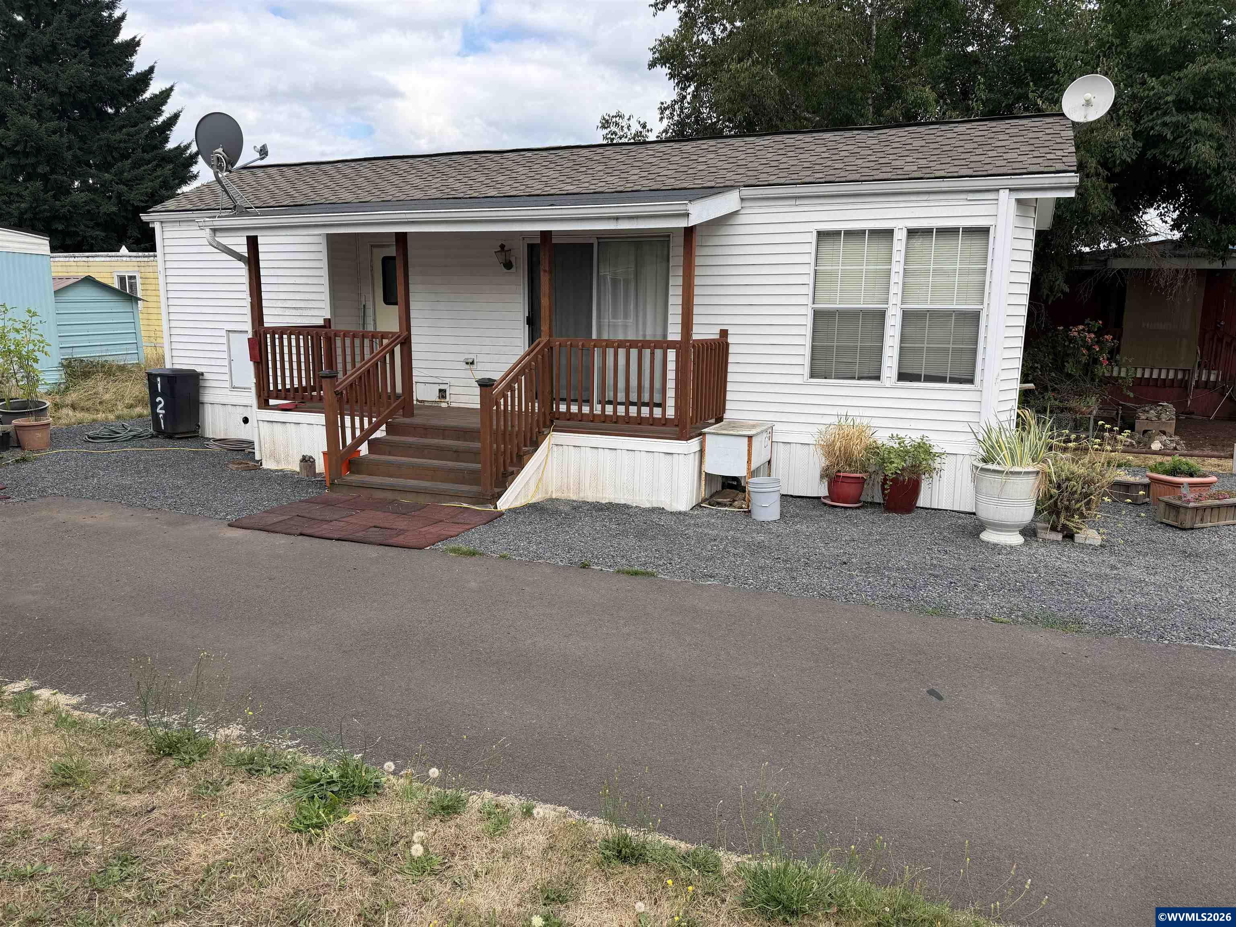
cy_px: 464
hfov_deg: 71.6
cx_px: 618
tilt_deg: -11.0
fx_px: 857
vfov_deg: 56.8
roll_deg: -0.4
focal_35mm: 24
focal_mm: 6.76
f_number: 1.78
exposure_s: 1/2110
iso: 100
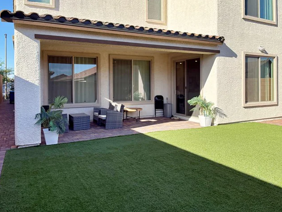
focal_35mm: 39
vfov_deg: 36.7
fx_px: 318
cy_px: 84
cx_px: 149
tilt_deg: +0.1
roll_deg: +0.6
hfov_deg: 47.8
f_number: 1.78
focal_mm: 6.76
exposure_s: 1/2611
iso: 100
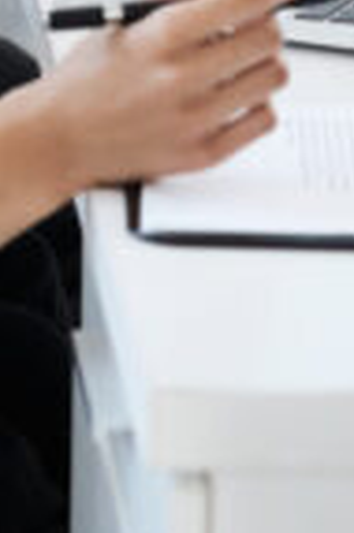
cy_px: -496
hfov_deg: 3.8
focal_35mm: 359
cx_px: -34
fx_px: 5308
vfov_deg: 5.6
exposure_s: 1/200
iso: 250
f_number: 2.2
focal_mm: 50
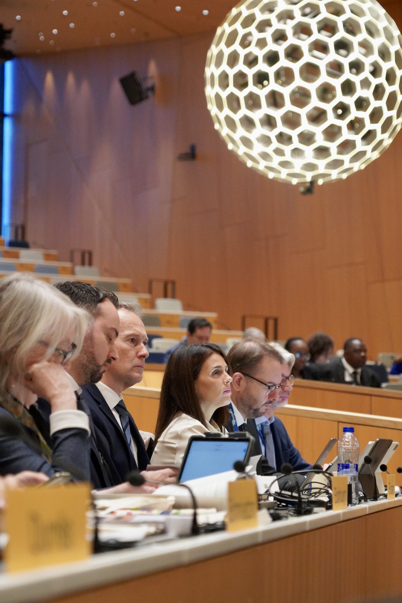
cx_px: 201
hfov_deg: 11.6
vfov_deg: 17.3
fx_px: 1976
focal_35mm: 118
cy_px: 302
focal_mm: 118
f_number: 6.3
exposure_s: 1/160
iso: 12800
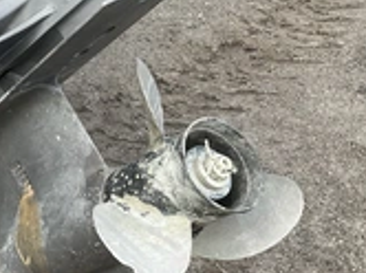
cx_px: -42
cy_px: 123
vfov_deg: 21.0
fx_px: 739
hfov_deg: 25.7
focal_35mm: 70
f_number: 1.8
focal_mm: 3
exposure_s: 1/342
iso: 25
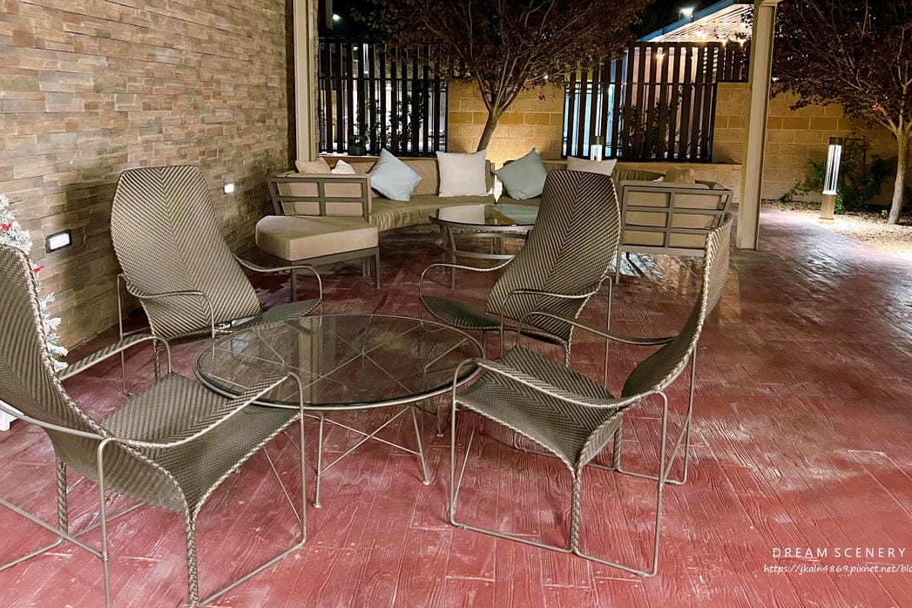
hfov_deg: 60.3
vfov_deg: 42.0
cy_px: 221
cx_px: 444
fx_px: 785
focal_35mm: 31
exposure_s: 1/30
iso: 640
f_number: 1.5
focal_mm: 5.7
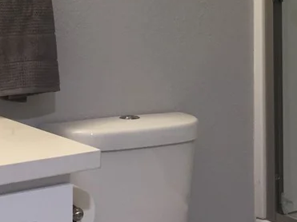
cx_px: 167
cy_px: 16
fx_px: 686
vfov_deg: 18.1
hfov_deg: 24.4
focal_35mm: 80
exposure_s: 1/30
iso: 100
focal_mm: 4.15
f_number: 2.2
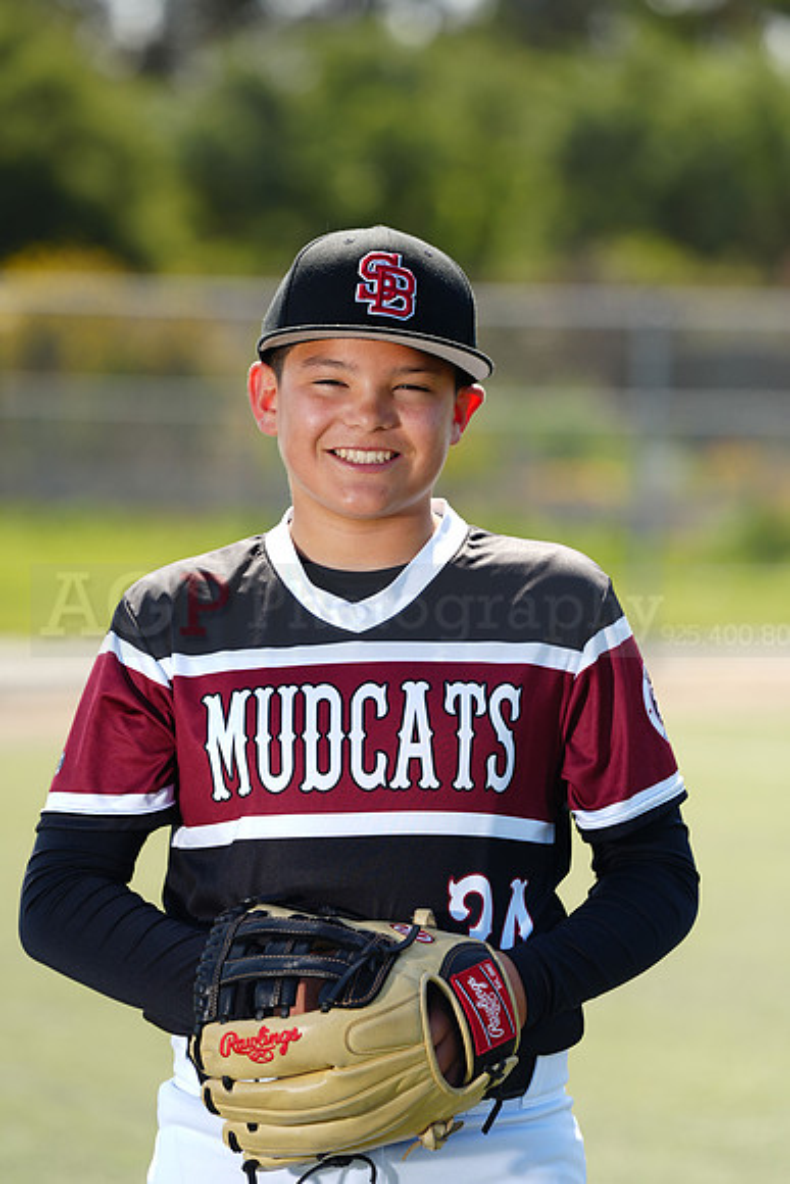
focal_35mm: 200
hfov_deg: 6.9
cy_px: 592
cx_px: 395
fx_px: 6579
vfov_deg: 10.3
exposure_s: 1/250
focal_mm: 200
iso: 64
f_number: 4.5
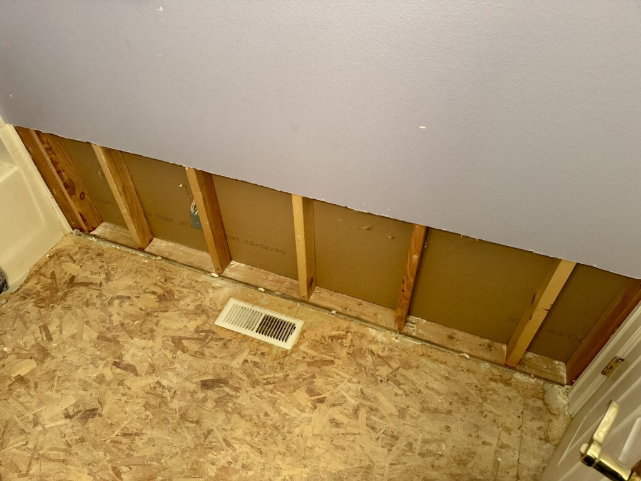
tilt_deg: -45.1
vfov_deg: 56.8
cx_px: 320
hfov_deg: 71.6
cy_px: 240
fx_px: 444
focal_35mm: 24
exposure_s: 1/60
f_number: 1.78
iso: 640
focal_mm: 6.76
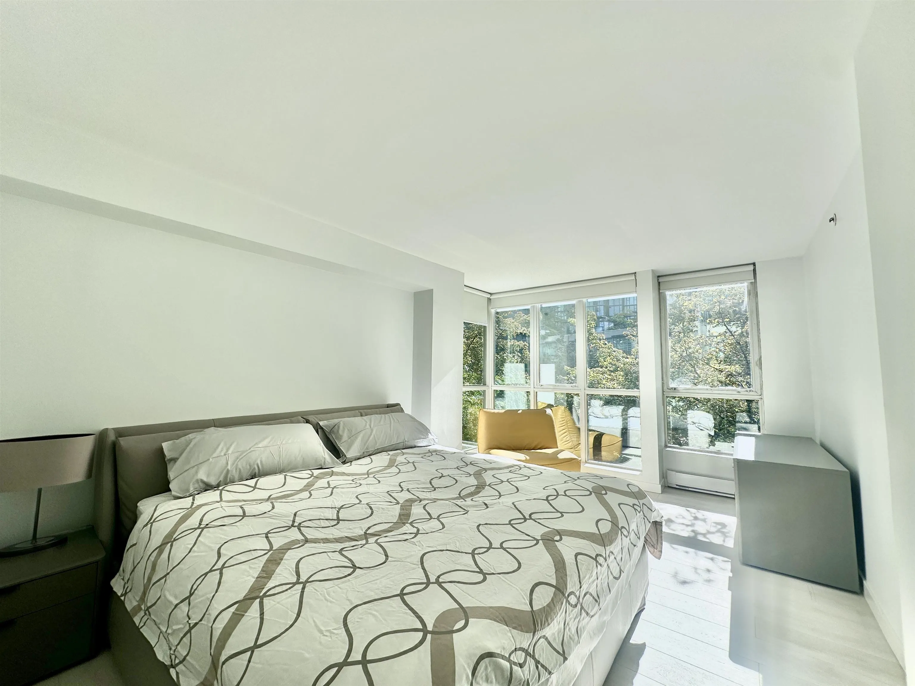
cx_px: 458
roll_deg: -0.7
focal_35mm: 14
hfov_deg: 102.1
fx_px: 370
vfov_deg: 85.7
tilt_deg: +4.3
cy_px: 343
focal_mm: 2.22
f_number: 2.2
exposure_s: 1/413
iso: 40
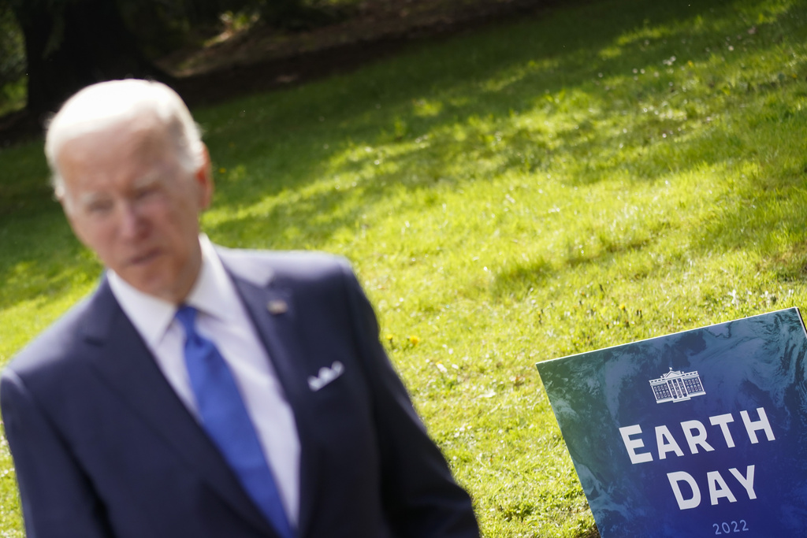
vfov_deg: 9.8
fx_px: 3139
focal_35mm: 140
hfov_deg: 14.7
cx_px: 404
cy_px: 269
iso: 1250
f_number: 5.6
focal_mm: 140
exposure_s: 1/1000
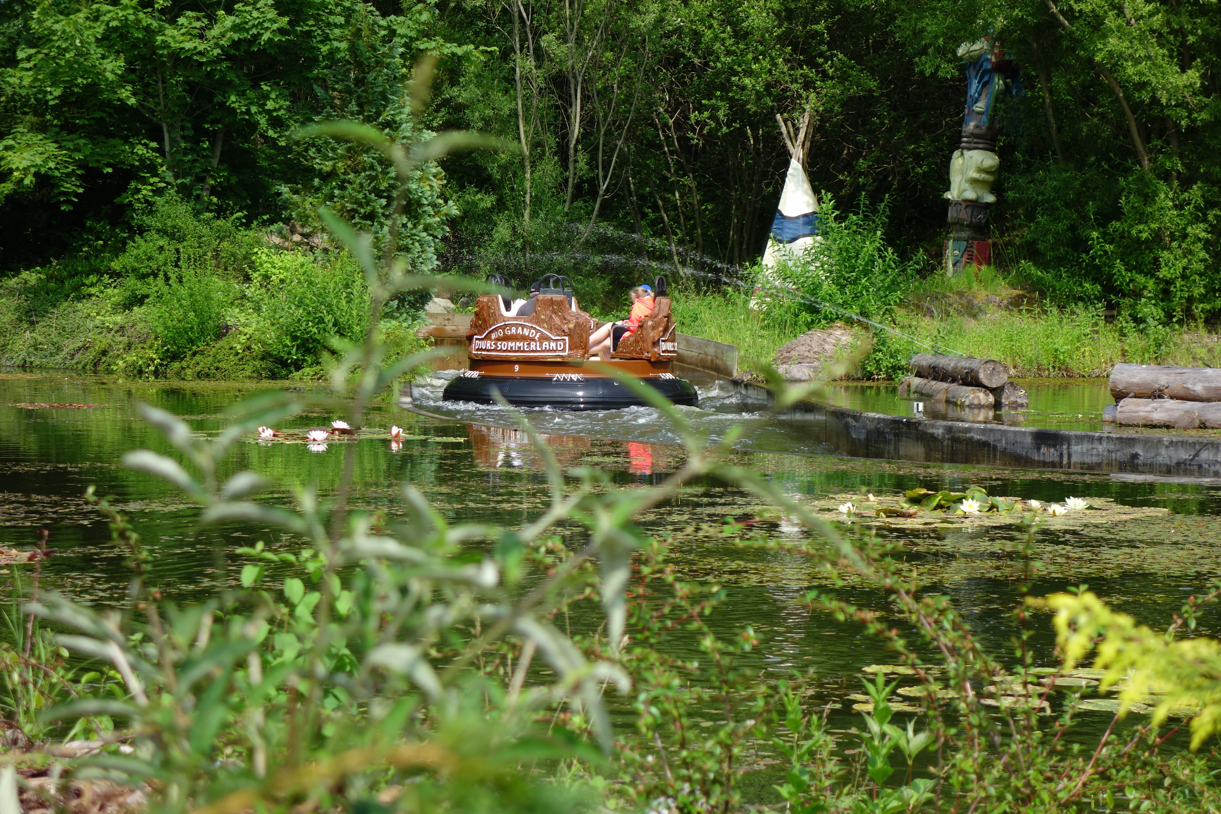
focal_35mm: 87
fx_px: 2951
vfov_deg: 15.7
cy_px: 407
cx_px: 610
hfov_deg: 23.4
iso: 125
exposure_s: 1/640
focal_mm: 32.17
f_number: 4.5
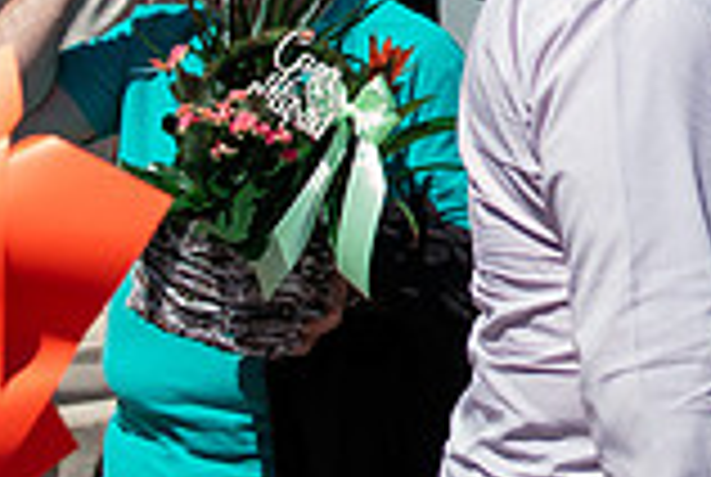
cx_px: 932
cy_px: -79
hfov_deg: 14.9
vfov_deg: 10.4
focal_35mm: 131
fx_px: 2592
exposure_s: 1/4000
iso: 250
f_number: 2.8
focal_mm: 35
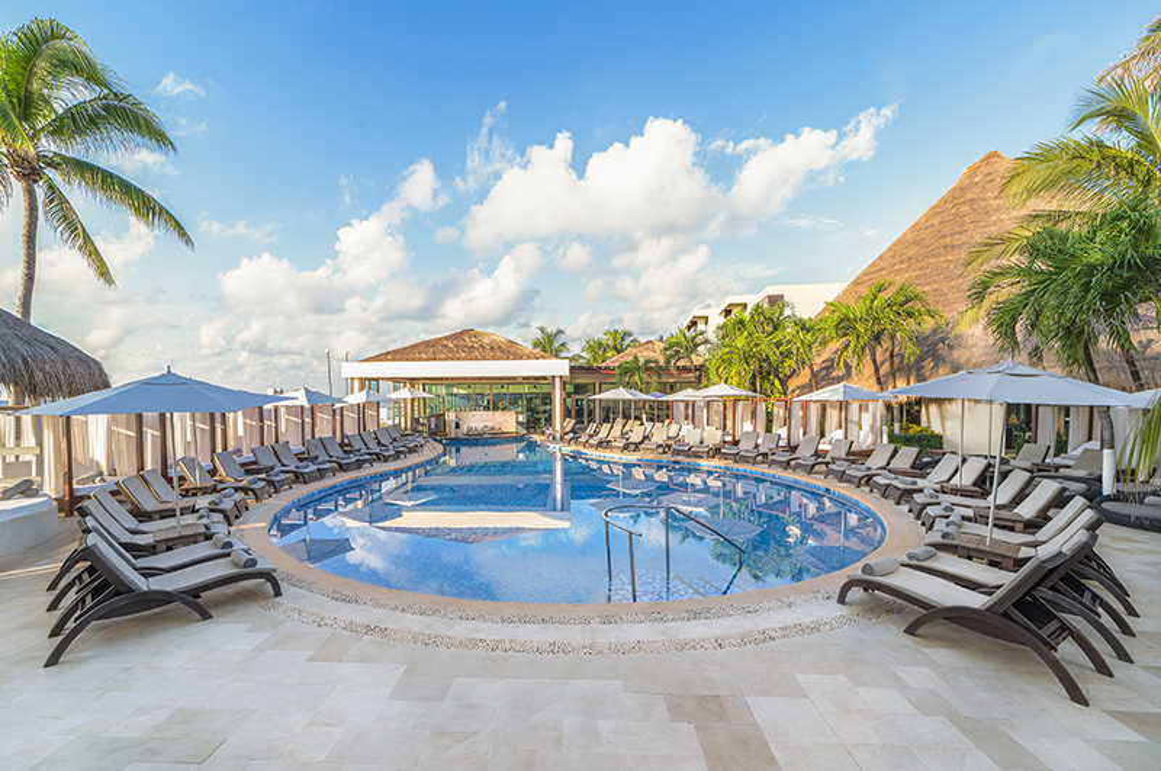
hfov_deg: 104.3
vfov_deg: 81.0
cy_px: 386
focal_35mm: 14
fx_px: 451
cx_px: 580
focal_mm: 14
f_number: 11
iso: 320
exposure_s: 1/160
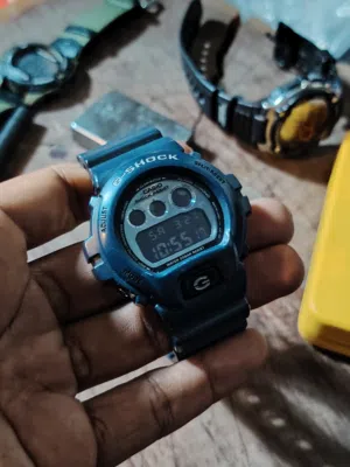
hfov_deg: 30.3
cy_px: 234
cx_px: 175
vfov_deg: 39.7
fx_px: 647
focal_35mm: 48
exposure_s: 1/16.7
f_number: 1.75
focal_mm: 5.25
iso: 2628
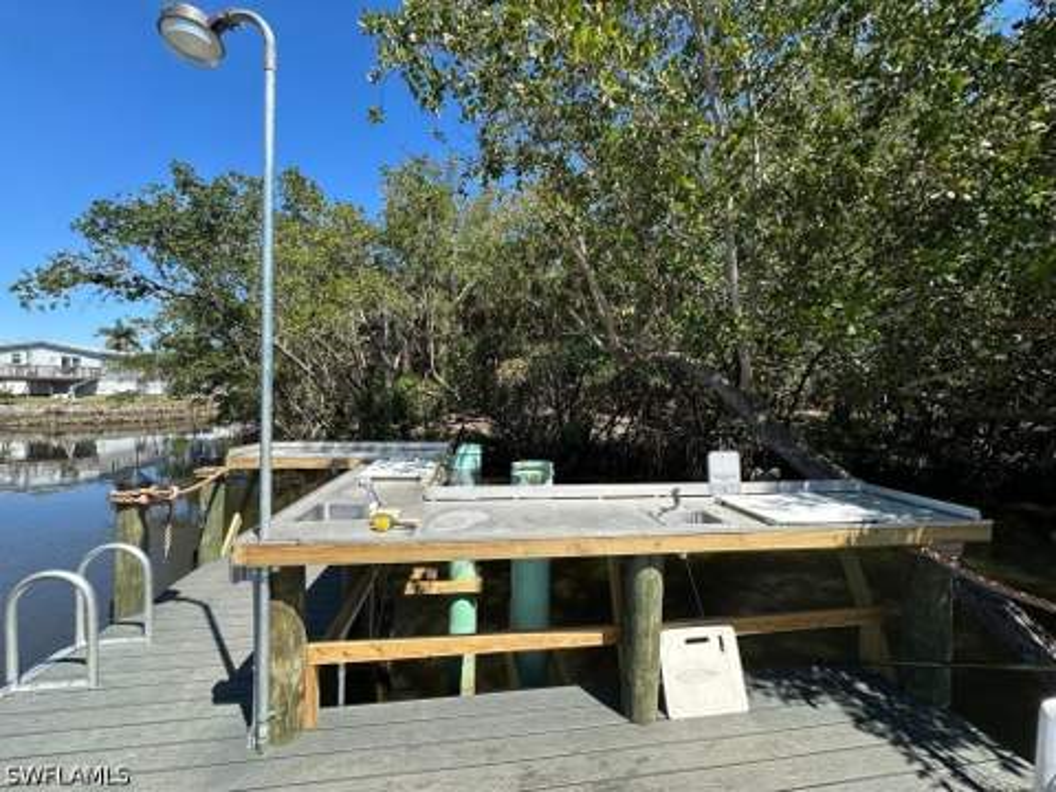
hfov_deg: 102.1
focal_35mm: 14
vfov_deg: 85.7
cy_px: 396
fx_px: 427
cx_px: 528
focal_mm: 2.22
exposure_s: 1/1171
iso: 50
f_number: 2.2
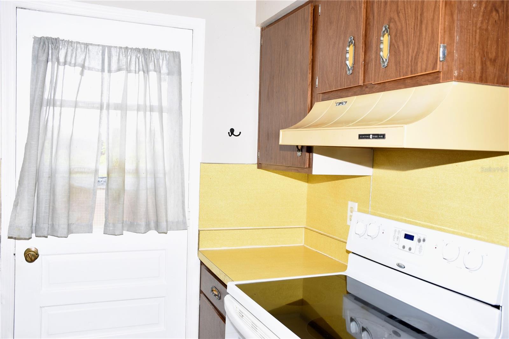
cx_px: 254
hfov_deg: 57.2
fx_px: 466
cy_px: 170
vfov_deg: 40.0
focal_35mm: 33
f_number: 4
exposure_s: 1/60
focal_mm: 22
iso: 100
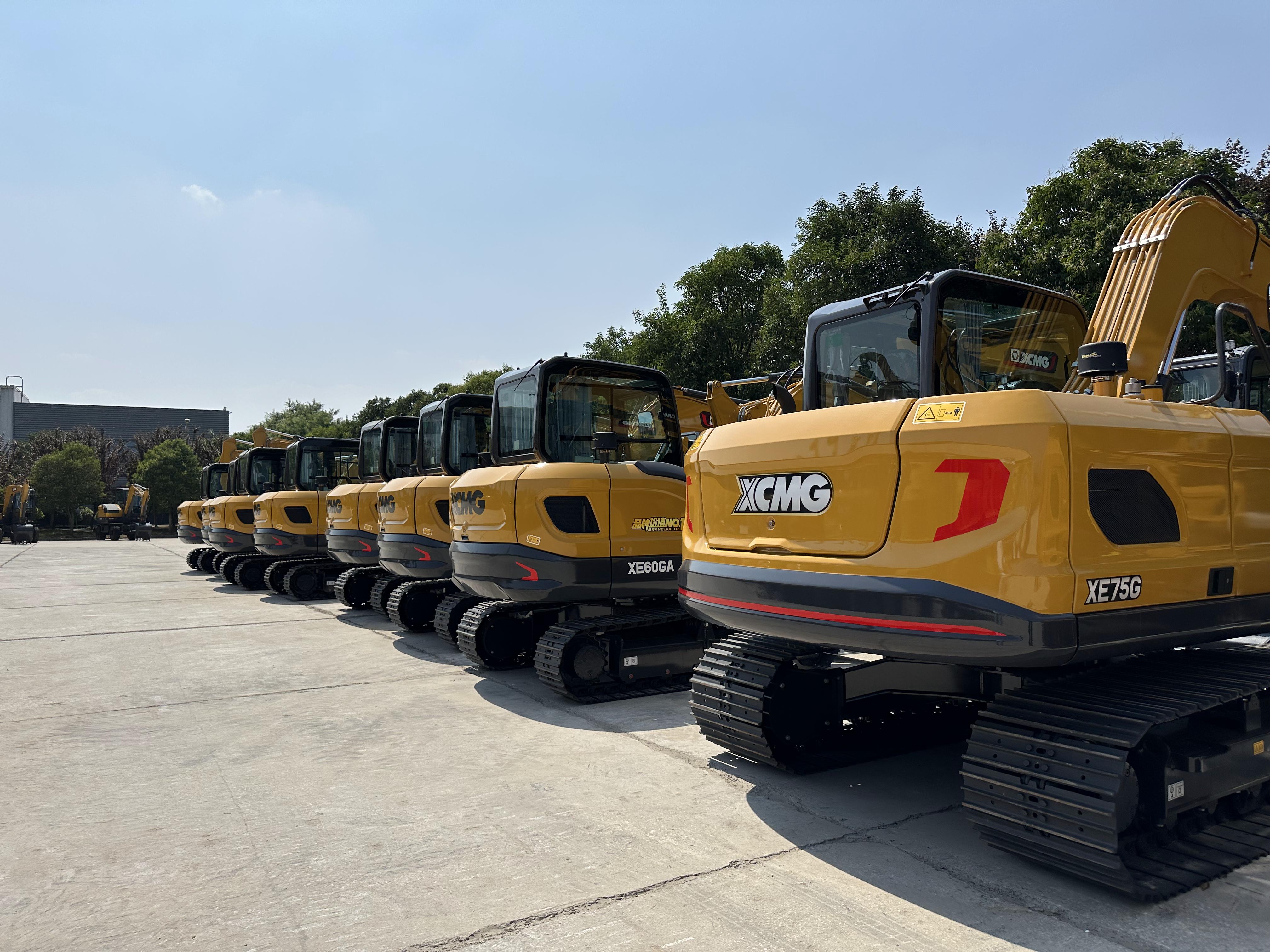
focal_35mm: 24
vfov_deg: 56.8
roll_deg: +4.2
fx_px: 881
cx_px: 635
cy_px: 476
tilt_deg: +0.2
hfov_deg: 71.6
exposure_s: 1/10753
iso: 80
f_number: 1.78
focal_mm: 6.86
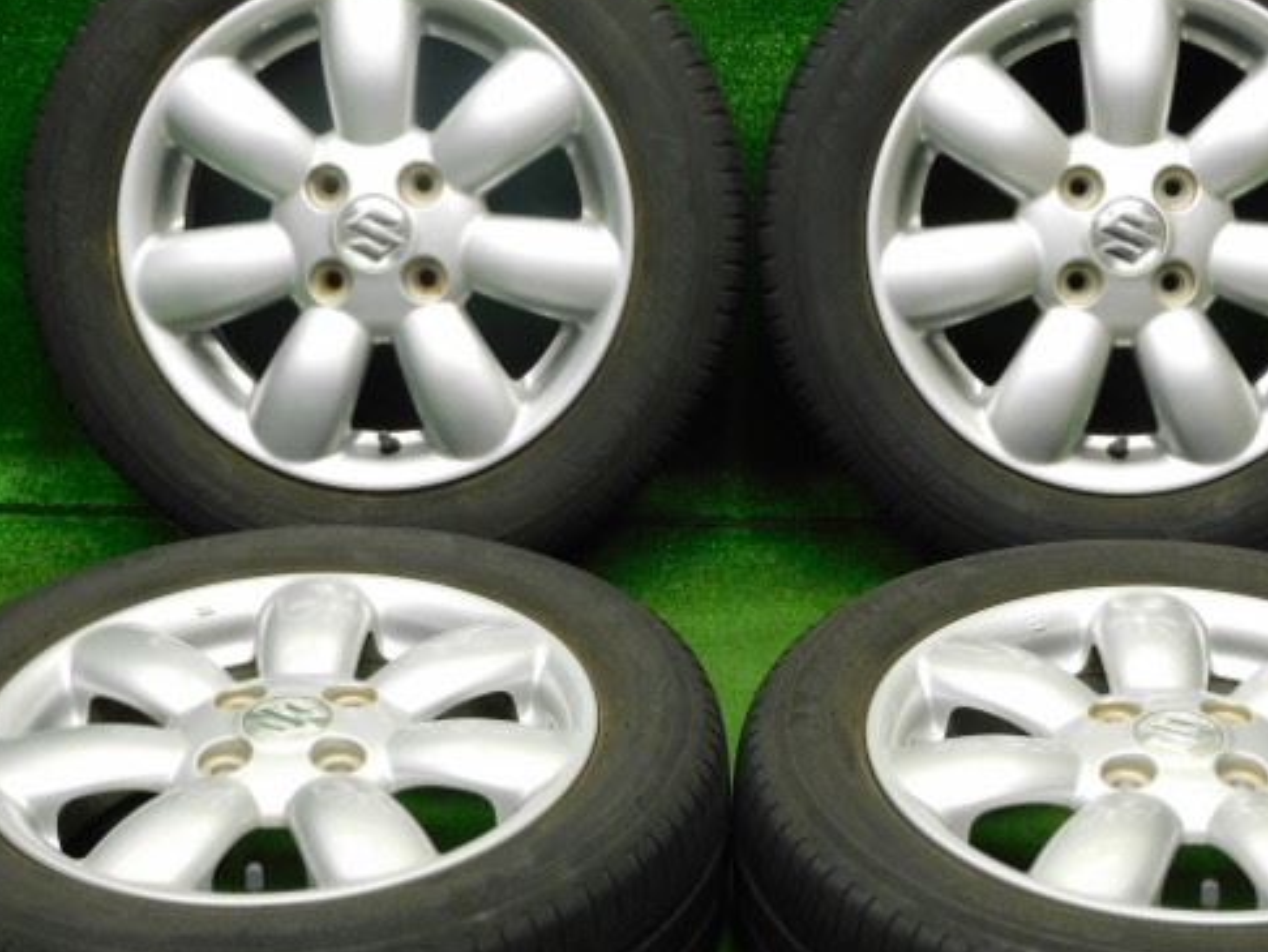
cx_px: 733
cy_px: 545
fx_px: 2895
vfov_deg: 18.7
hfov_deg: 24.7
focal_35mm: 79
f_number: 4.2
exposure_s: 1/20
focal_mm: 10.7
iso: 400
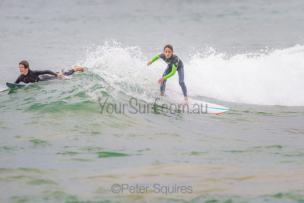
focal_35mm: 613
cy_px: 82
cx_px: 186
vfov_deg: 2.2
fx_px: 5177
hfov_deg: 3.4
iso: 320
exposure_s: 1/800
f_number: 5.6
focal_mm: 500
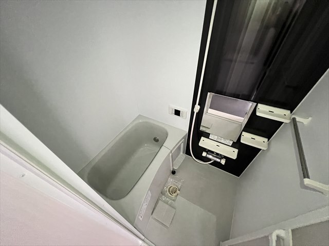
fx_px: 124
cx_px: 164
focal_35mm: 13
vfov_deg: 89.9
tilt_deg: -44.1
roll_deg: +3.5
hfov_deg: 106.2
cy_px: 123
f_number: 1.8
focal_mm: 1.57
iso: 1000
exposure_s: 1/45
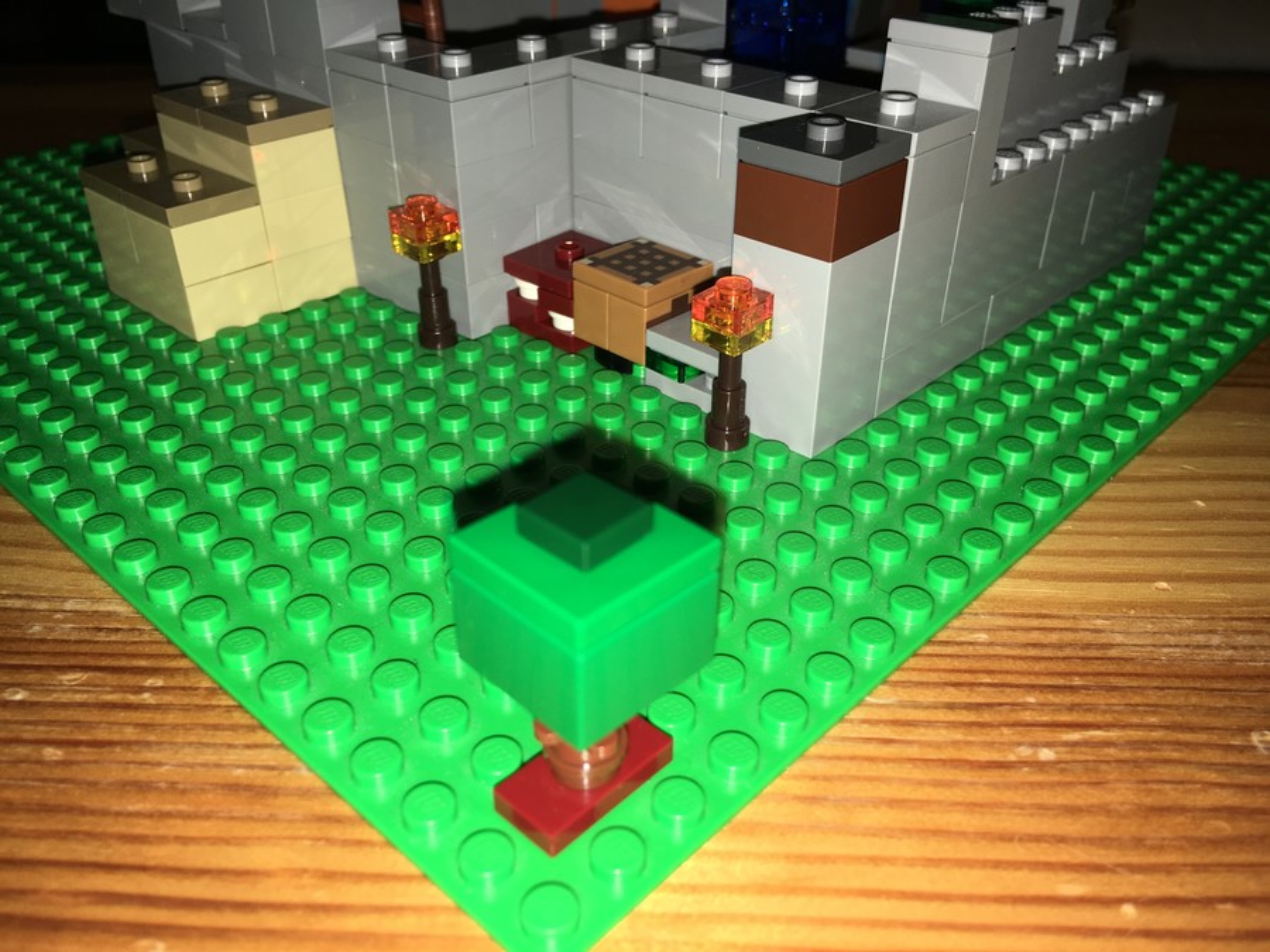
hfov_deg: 61.7
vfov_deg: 48.2
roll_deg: +0.1
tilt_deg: -32.5
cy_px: 476
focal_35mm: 29
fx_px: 1064
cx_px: 635
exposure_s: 1/111
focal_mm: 4.15
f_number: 2.2
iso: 25
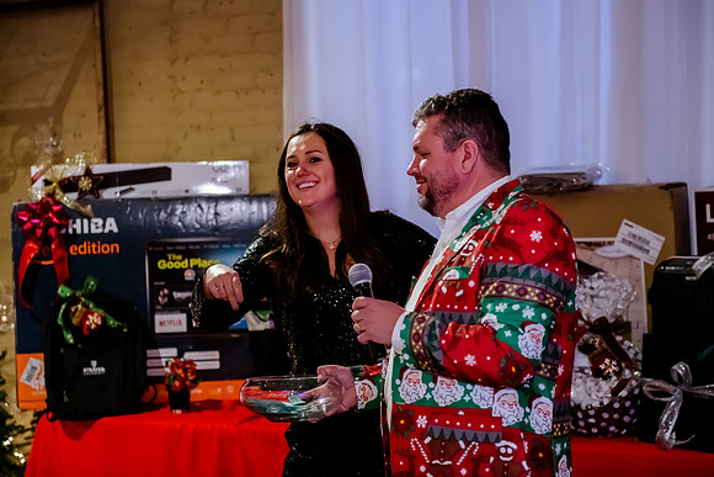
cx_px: 356
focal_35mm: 70
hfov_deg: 28.7
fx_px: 1396
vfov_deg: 19.4
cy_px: 226
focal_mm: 66
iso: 5000
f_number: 2.8
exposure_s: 1/160
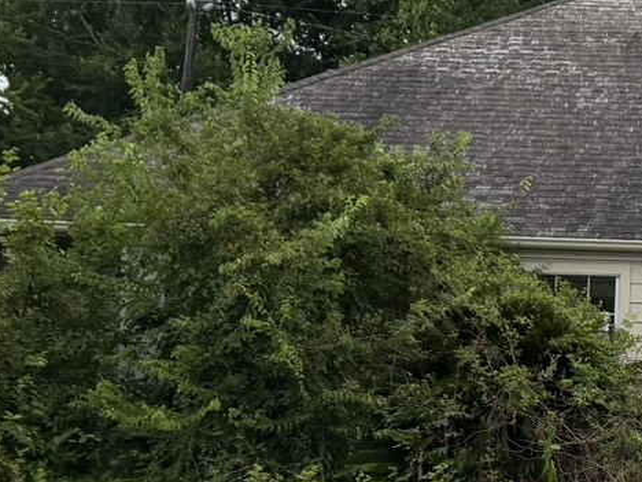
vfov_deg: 14.0
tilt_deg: -2.8
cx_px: 652
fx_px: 1947
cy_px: 406
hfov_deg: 18.2
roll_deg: -0.8
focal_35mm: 105
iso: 100
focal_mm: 6.76
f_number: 1.78
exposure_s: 1/2801
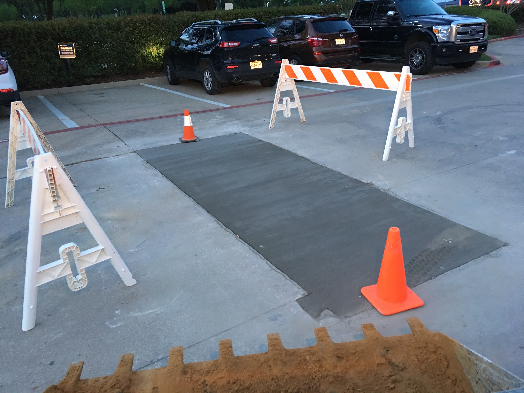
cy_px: 196
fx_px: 439
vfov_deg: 48.2
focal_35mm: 29
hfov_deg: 61.7
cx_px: 262
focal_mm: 4.15
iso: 80
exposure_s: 1/15
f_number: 2.2
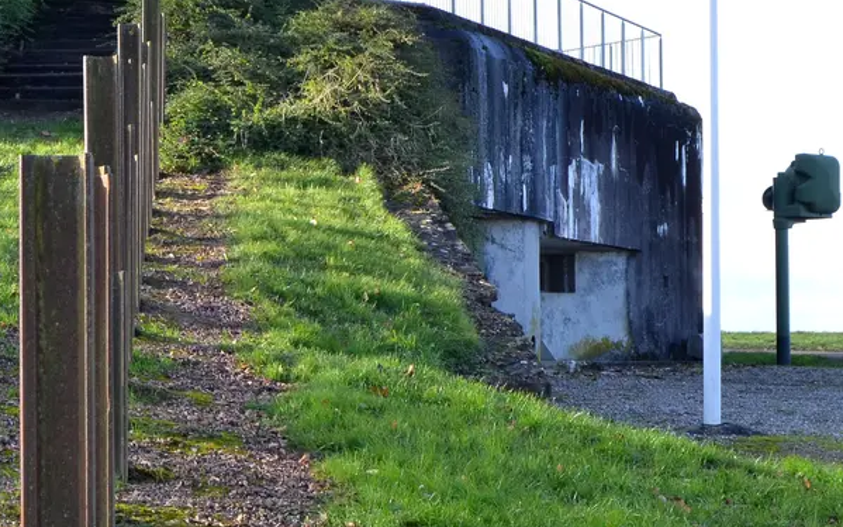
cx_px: 163
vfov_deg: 13.3
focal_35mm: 98
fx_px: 2251
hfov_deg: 21.0
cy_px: 345
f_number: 16
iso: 500
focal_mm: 30
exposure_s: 1/60
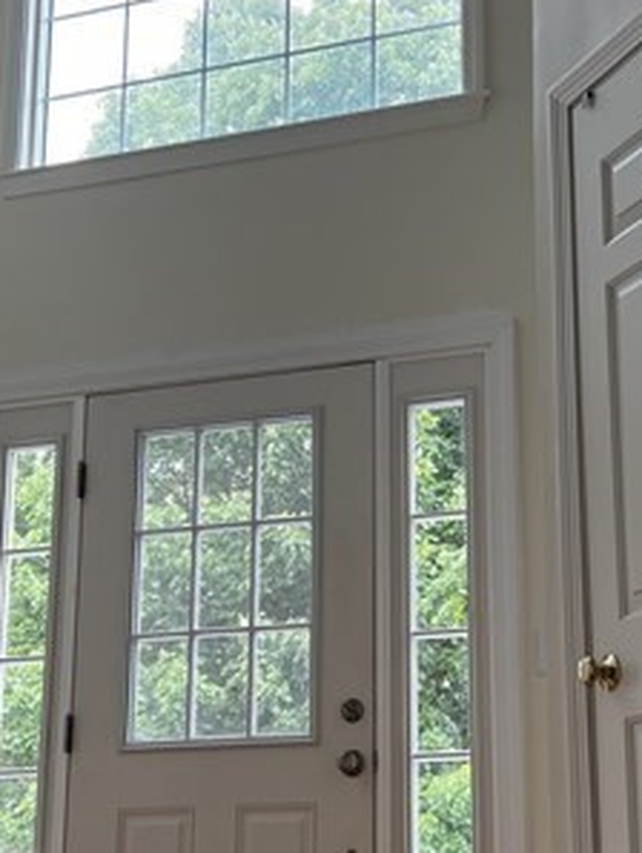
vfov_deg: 28.9
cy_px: 498
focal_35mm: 67
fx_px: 1654
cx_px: 358
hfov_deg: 22.0
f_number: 1.5
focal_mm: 5.7
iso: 50
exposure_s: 1/281
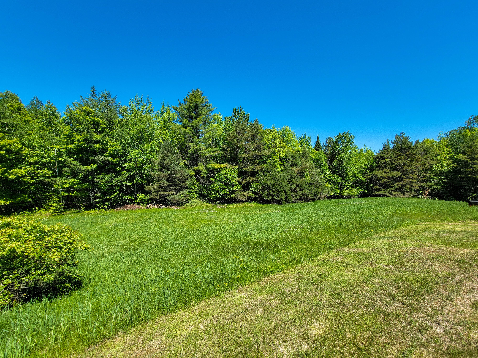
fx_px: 180
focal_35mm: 13
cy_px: 179
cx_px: 239
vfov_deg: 89.9
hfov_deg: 106.2
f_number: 2.2
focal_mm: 2.2
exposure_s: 1/1100
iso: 50
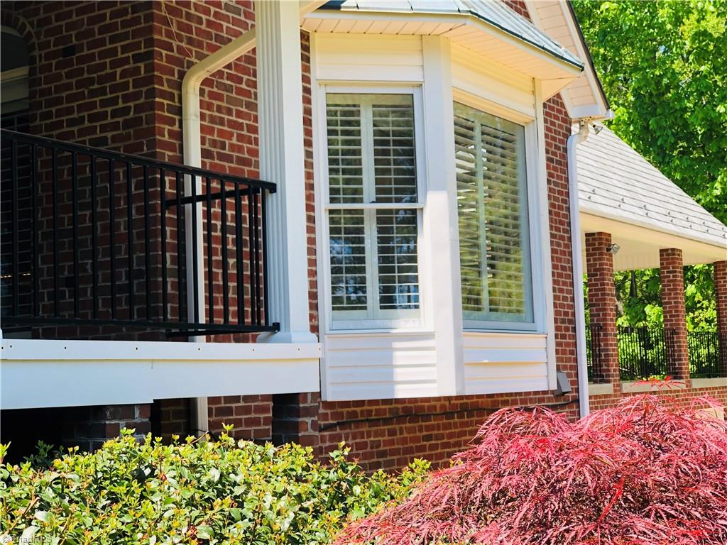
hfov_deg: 33.8
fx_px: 1197
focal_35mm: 57
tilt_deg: +3.7
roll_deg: +1.3
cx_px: 364
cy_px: 272
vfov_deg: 25.7
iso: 20
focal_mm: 6.6
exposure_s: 1/142
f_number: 2.8
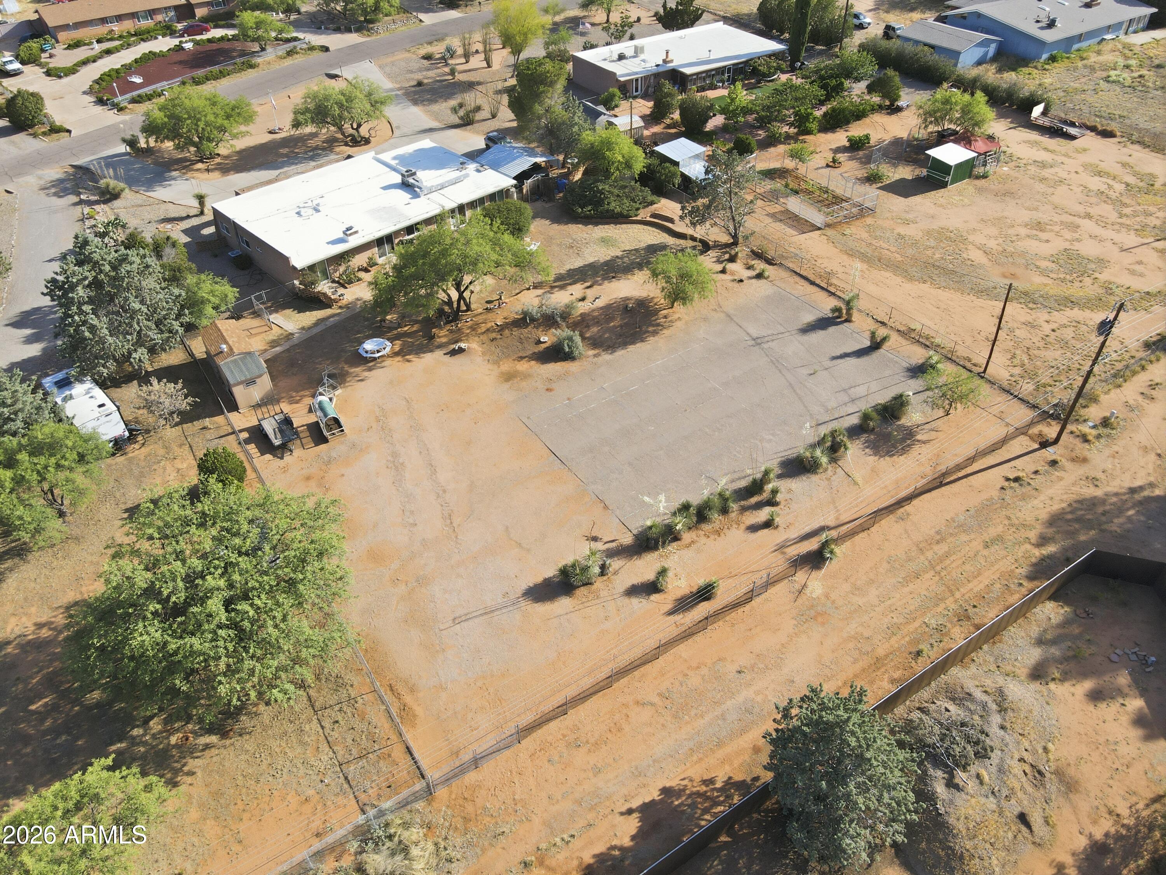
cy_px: 438
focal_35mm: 24
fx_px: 808
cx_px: 583
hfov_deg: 71.6
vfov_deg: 56.8
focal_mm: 4.5
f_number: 2.8
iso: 100
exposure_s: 1/400
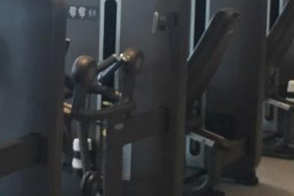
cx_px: 45
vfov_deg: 9.8
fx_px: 1143
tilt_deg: -5.0
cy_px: 29
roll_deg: -2.2
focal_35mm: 140
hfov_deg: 14.5
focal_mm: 4.15
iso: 80
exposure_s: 1/30
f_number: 2.2
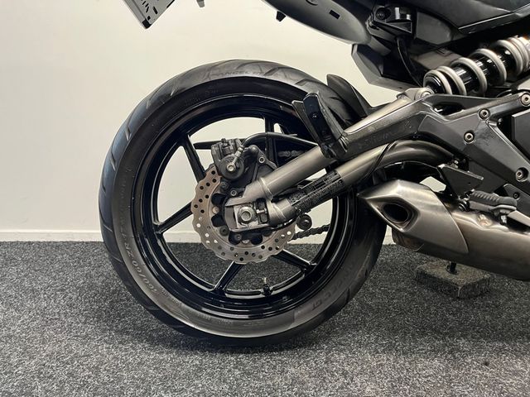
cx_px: 265
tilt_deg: -11.7
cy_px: 198
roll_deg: -0.5
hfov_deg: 67.3
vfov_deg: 53.1
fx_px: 398
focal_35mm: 26
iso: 320
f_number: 1.6
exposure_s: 1/50
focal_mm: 5.1
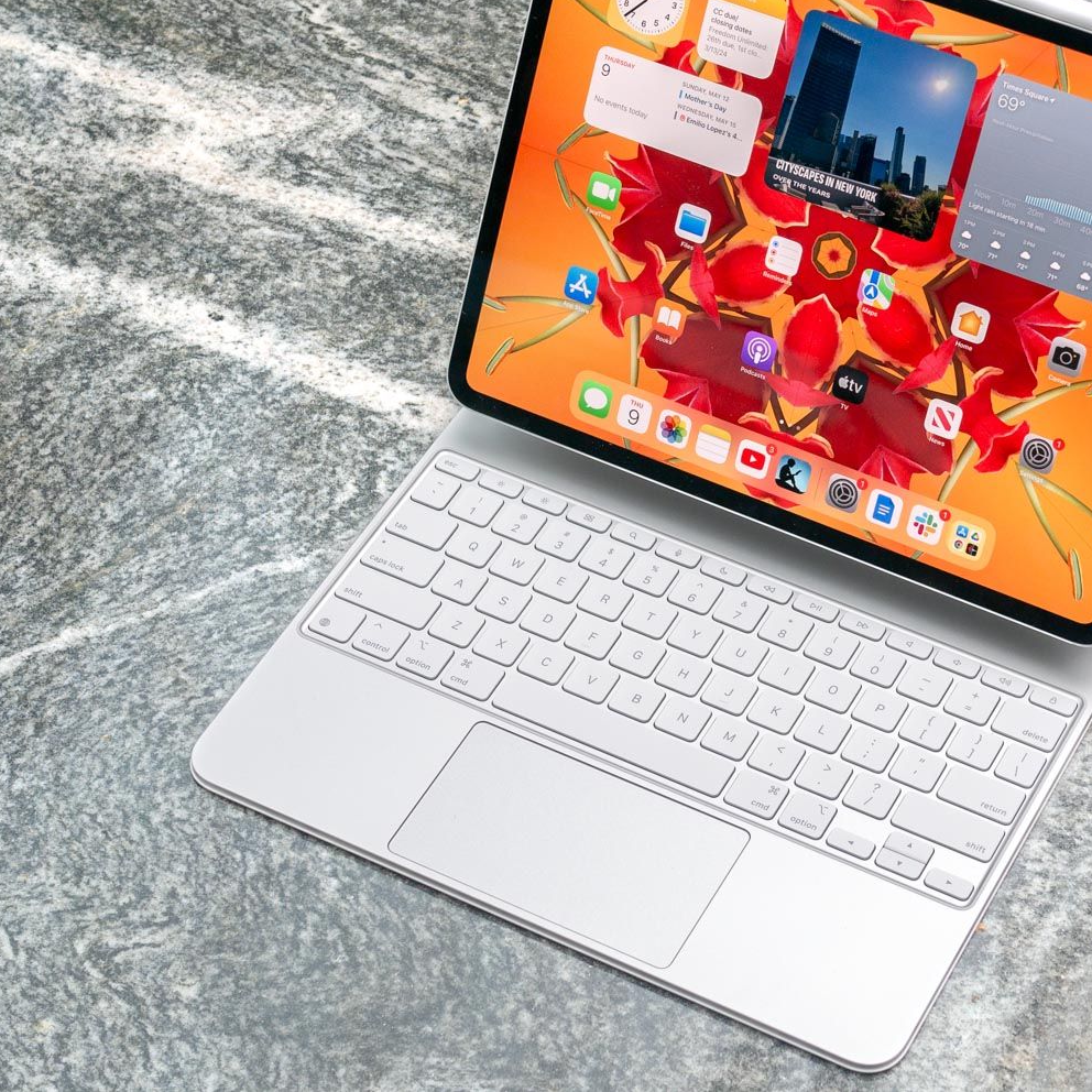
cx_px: 724
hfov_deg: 18.8
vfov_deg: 18.9
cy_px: 496
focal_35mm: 92
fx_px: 3284
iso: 100
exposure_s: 1/100
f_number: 4.5
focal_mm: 25
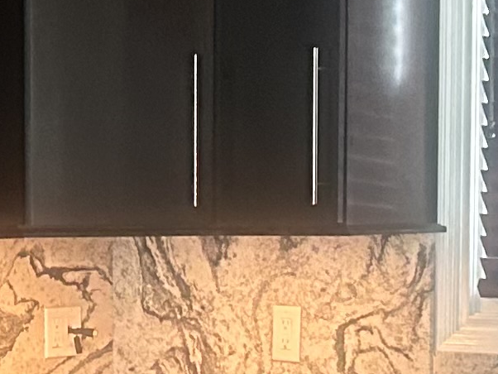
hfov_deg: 11.3
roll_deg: +0.5
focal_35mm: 174
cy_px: 431
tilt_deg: -4.9
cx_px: 6
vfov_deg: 8.5
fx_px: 2504
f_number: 1.5
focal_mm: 5.7
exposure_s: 1/40
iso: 500
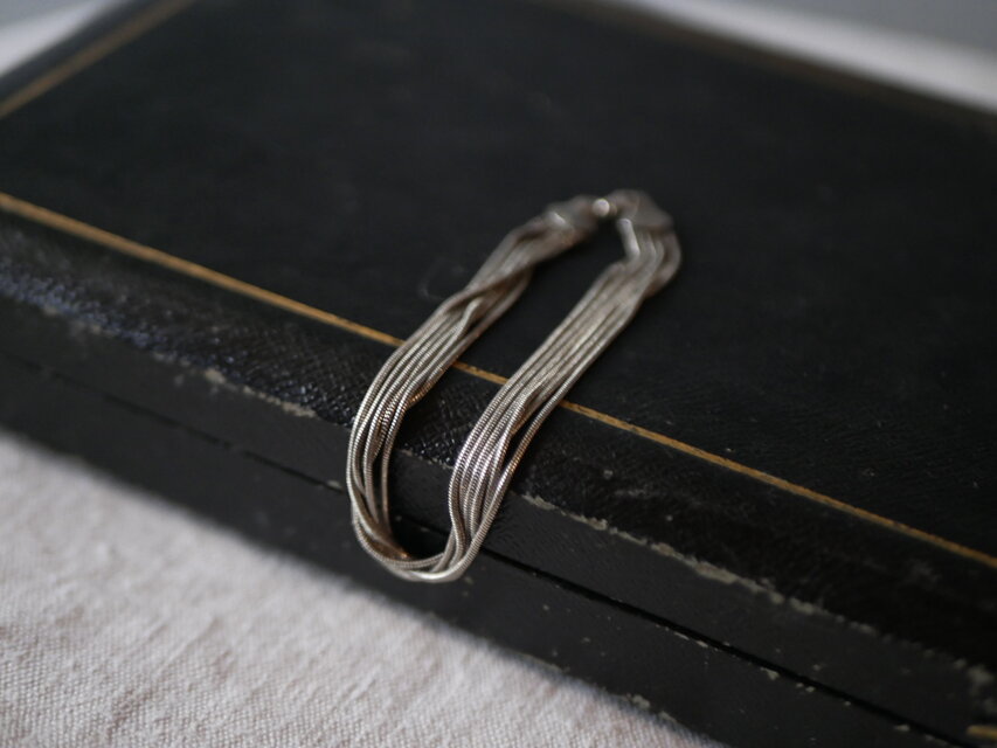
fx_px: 1440
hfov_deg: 38.2
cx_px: 498
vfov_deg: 29.1
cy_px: 374
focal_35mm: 50
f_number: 1.7
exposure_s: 1/125
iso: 1250
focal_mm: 25
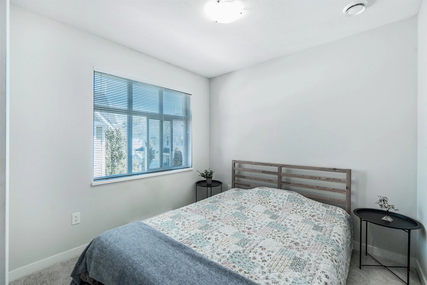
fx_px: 178
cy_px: 142
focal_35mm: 15
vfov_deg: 77.3
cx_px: 214
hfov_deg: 100.4
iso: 1250
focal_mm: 10
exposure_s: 1/80
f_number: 6.3
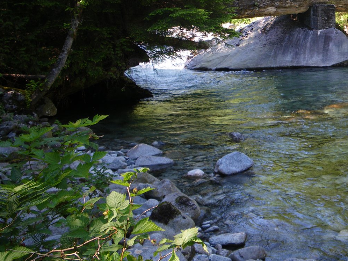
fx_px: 452
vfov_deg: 31.6
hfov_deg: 40.4
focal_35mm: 45
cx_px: 278
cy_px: 62
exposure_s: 1/50
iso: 64
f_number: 3.5
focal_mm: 5
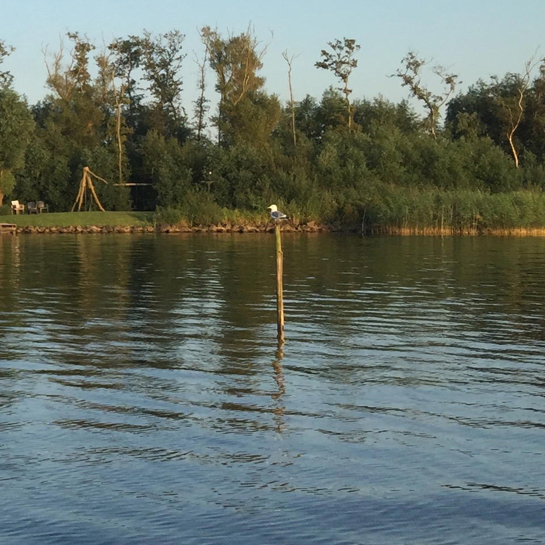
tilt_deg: -0.5
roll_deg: -2.0
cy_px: 197
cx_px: -317
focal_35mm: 87
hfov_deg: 17.5
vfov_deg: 19.9
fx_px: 1550
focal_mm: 4.15
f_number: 2.2
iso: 32
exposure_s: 1/898
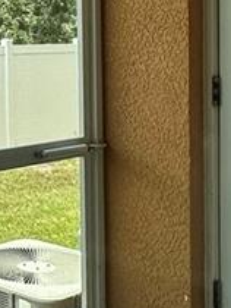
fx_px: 710
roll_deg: -0.1
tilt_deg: -2.3
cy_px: 78
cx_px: -190
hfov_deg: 15.7
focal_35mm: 80
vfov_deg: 24.1
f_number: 2.2
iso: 40
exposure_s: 1/475
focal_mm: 2.22
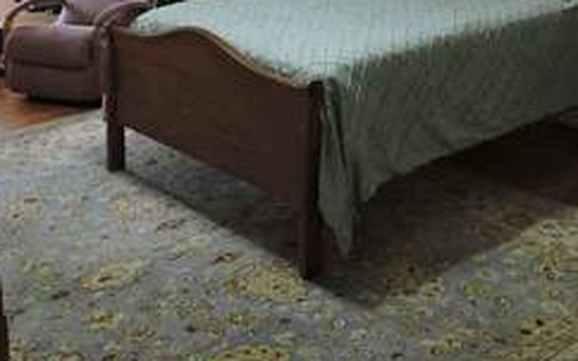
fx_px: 882
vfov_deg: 21.8
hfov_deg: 36.3
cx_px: 297
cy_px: -48
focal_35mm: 56
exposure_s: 1/25
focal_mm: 4.3
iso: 400
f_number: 3
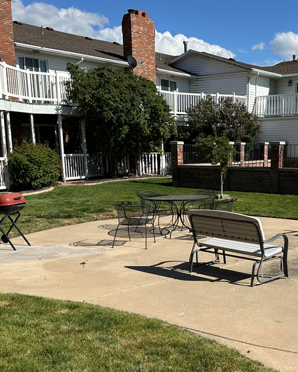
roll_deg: +0.5
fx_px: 474
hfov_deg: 34.1
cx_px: 228
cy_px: 244
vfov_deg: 42.4
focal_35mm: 43
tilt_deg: -11.3
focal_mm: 6.86
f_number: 1.78
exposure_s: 1/5848
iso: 80
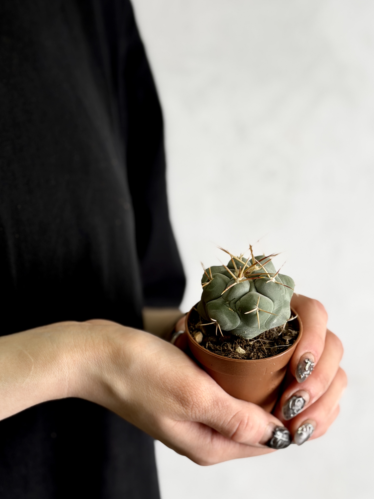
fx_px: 908
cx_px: 168
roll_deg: -2.8
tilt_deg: -10.7
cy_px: 318
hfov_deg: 23.3
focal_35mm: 63
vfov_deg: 30.6
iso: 64
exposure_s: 1/269
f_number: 1.78
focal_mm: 6.76
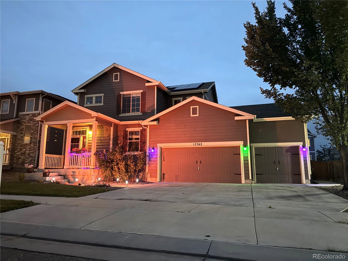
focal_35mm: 24
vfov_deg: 56.8
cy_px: 130
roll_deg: -0.5
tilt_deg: +9.4
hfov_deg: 71.6
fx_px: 241
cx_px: 174
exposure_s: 1/24
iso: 1600
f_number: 1.78
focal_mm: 6.76
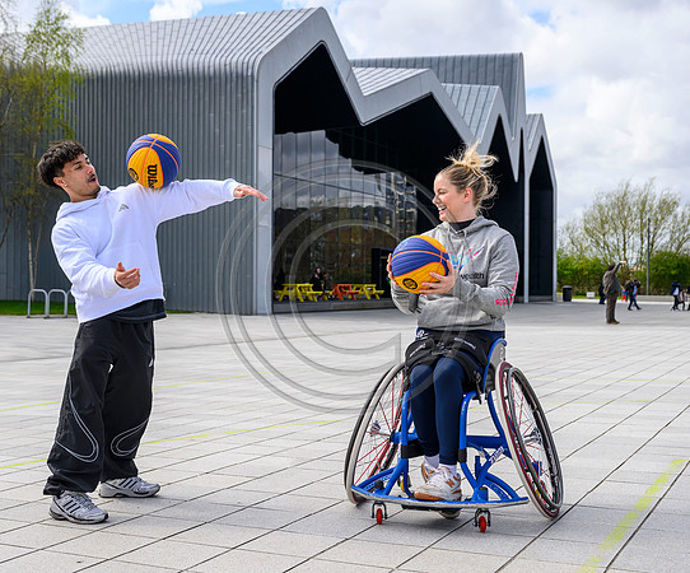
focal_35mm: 46
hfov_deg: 39.7
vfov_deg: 33.4
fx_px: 955
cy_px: 286
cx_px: 308
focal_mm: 40
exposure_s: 1/2000
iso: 500
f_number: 5
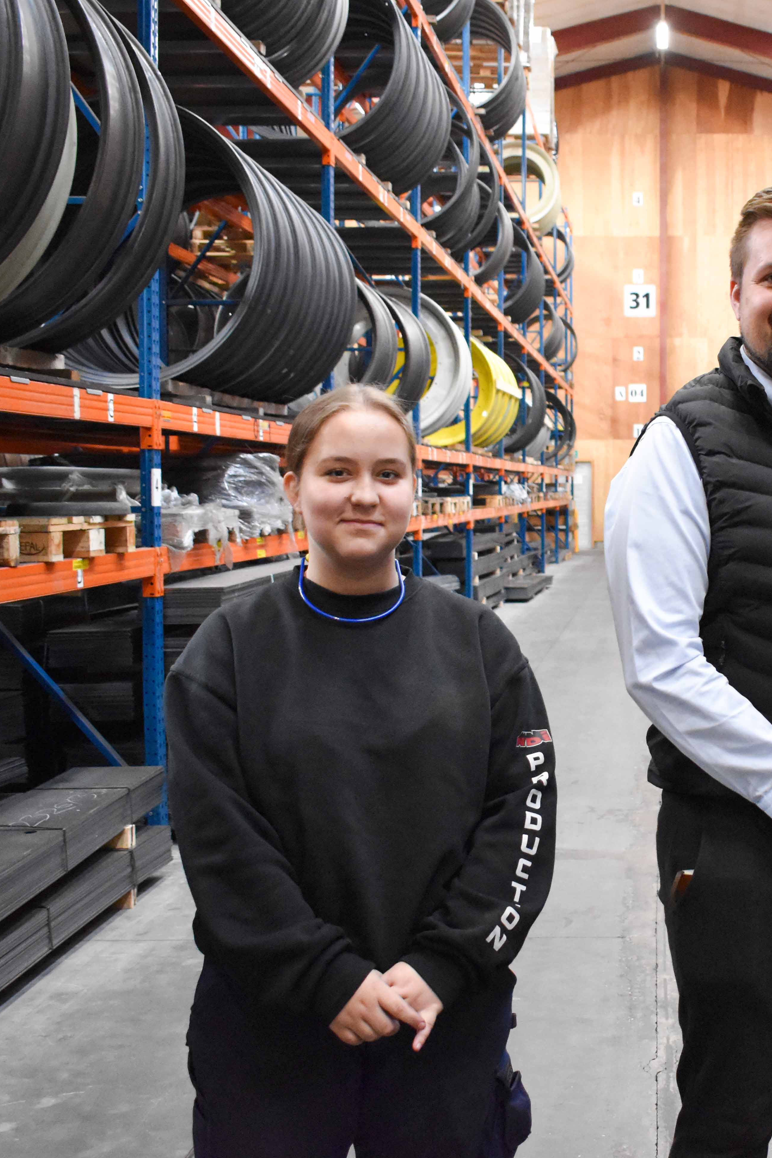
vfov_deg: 41.3
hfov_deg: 26.9
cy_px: 575
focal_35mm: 48
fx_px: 1536
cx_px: 746
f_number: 3.8
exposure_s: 1/60
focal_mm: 21
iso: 4500
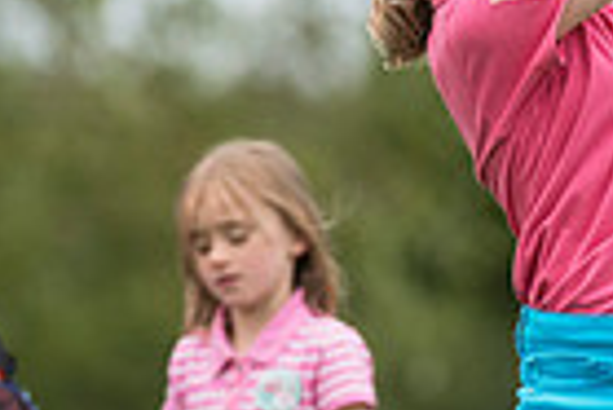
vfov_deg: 1.1
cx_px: 481
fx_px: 21290
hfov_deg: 1.6
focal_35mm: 1249
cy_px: 293
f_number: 5.6
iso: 800
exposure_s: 1/2500
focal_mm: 300
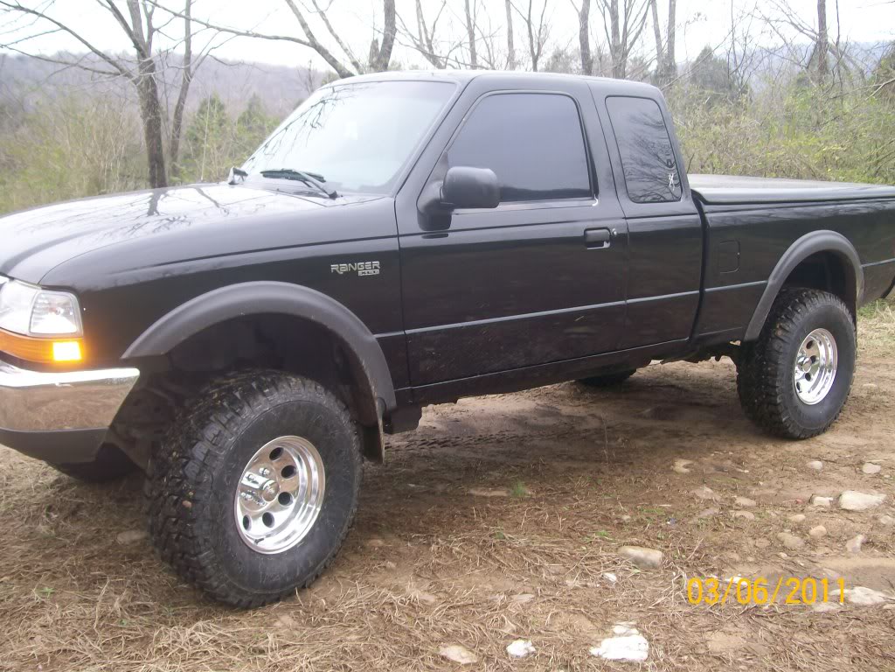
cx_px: 448
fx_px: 931
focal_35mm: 36
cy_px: 336
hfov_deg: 51.4
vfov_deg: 39.7
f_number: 2.7
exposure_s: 1/64
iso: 80
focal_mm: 6
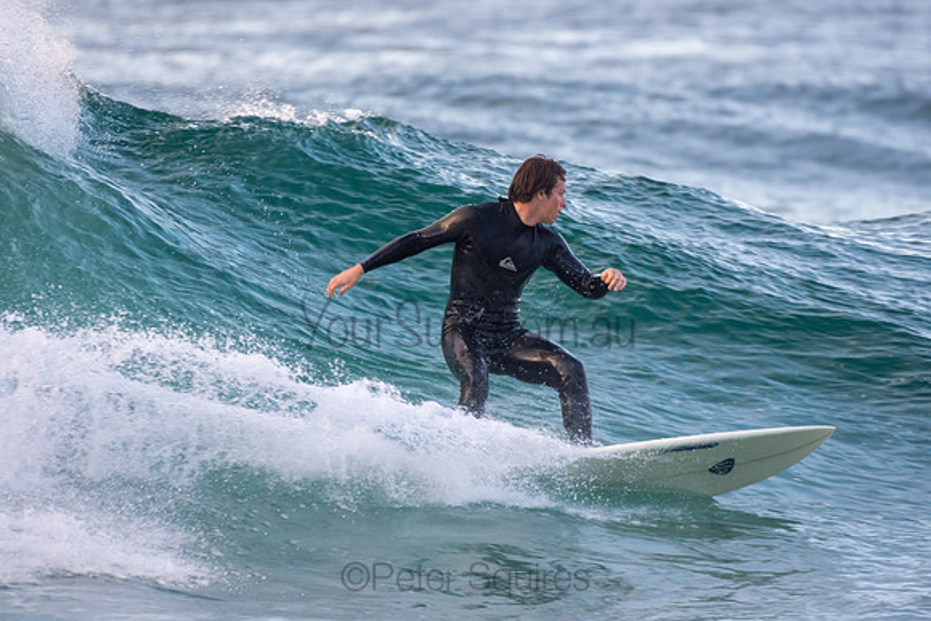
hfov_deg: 2.7
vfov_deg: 1.8
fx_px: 19399
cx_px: 466
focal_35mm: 750
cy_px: 310
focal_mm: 500
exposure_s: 1/500
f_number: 5.6
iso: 1250
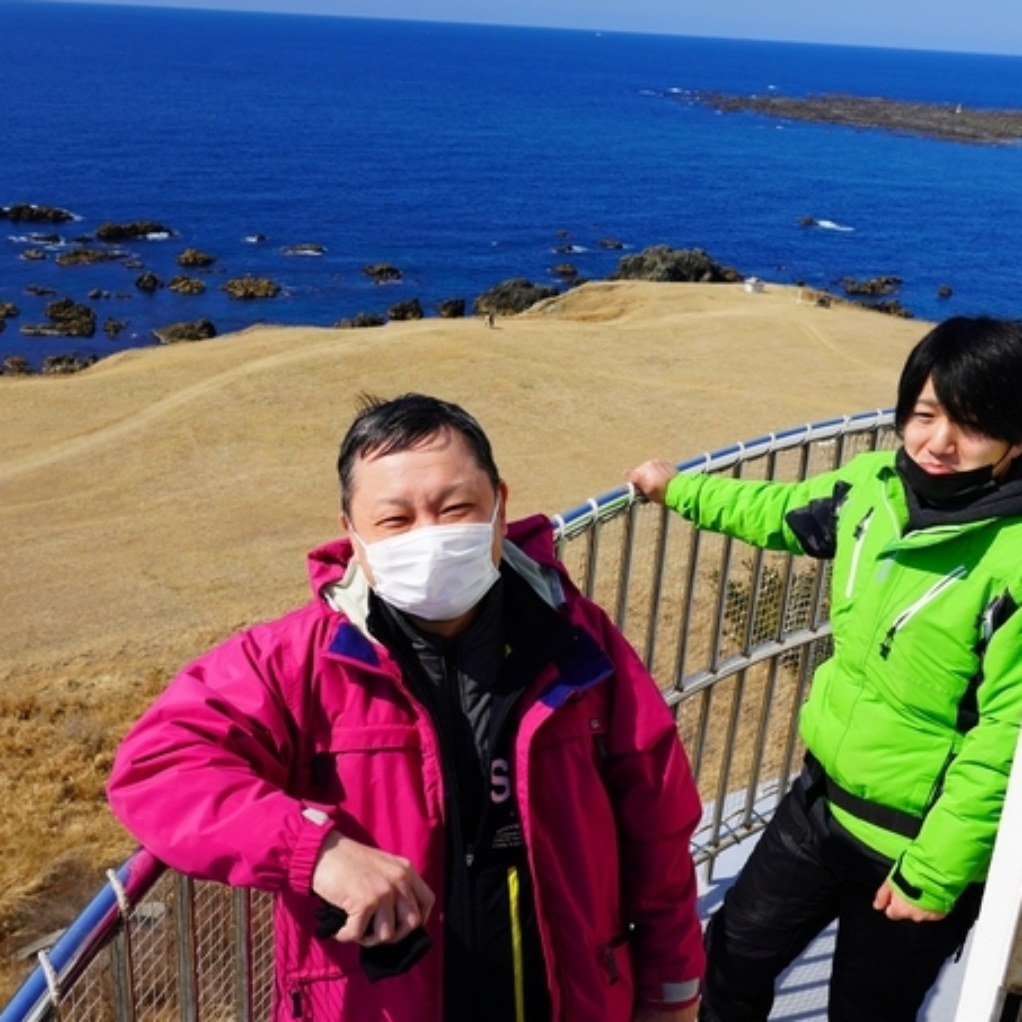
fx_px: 1202
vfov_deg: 46.0
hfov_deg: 46.0
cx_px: 505
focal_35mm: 36
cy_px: 464
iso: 100
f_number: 8
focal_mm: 24
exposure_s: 1/125
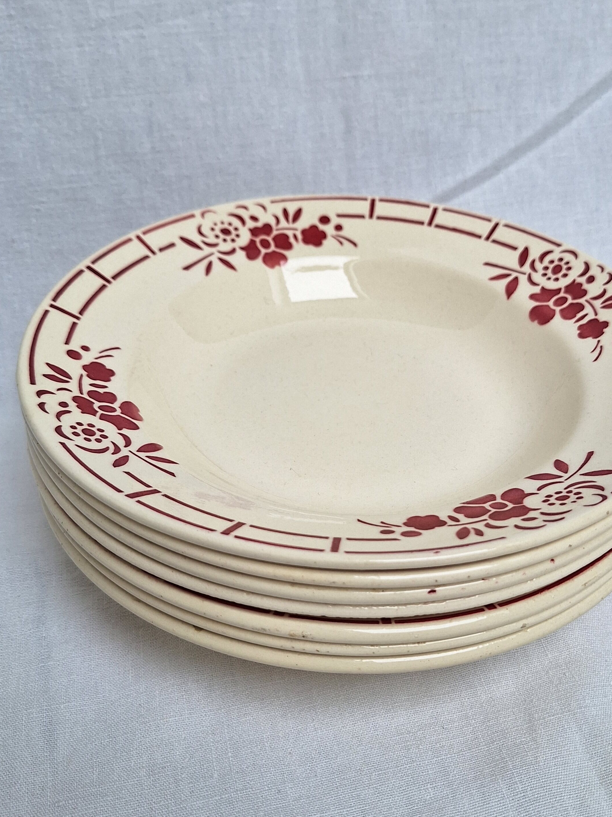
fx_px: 778
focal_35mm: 33
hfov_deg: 42.9
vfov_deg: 55.4
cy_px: 407
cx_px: 339
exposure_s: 1/281
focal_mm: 5.54
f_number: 1.8
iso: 40
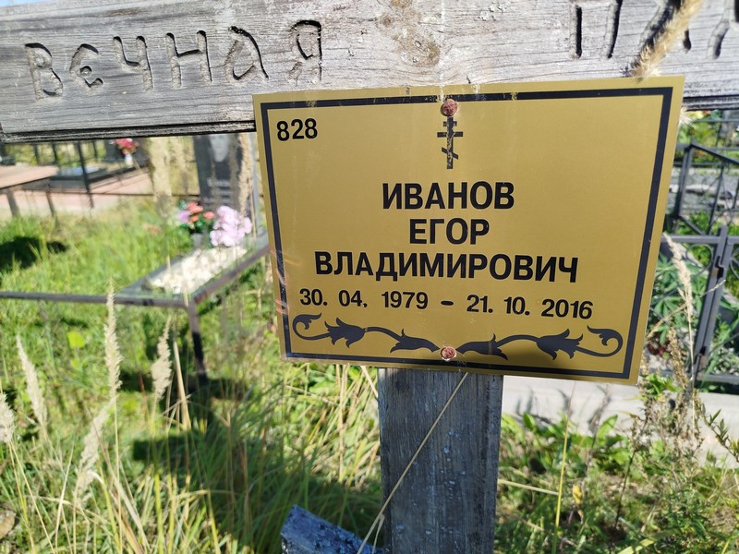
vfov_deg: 56.8
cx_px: 370
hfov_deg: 71.6
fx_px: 512
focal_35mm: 24
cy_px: 277
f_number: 1.7
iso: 50
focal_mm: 5.31
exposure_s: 1/672
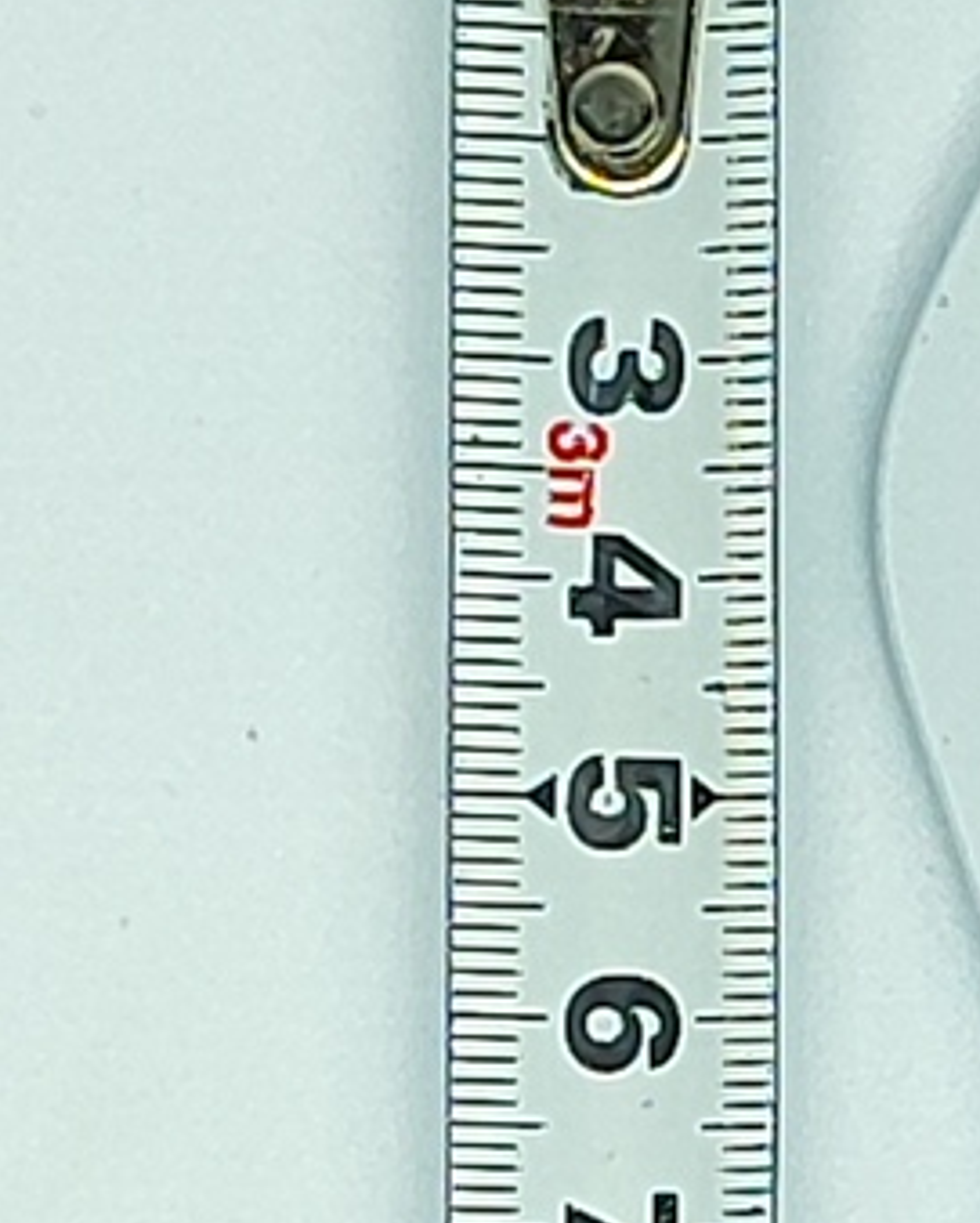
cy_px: 1570
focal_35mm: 133
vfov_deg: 13.9
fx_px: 4815
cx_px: 1674
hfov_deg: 11.0
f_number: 1.89
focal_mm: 5.89
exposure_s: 1/200
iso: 160
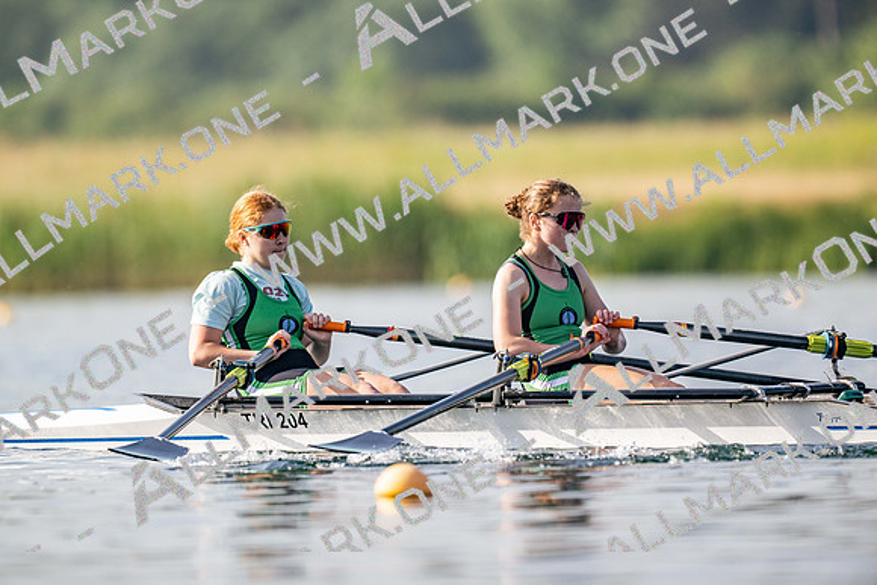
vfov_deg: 2.3
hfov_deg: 3.4
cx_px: 438
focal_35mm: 600
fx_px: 14619
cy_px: 292
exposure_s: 1/2500
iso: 280
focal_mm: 600
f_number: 5
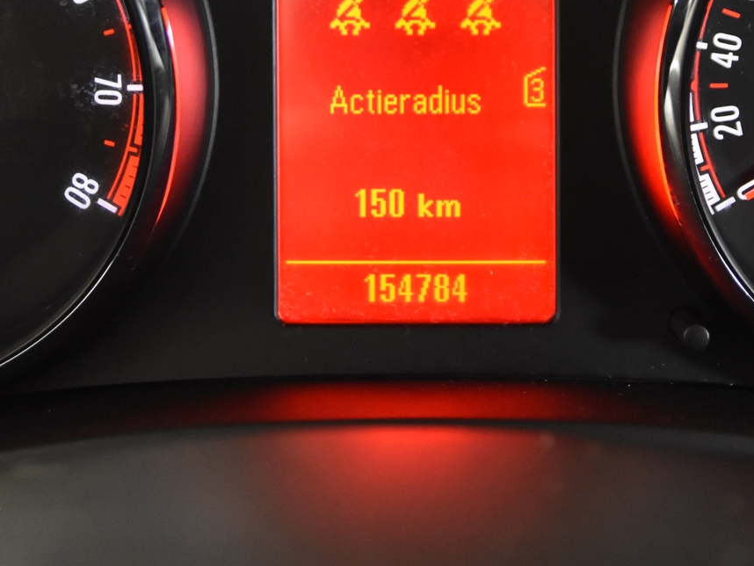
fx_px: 1547
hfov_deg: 27.4
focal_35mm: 71
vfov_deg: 20.1
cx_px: 393
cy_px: 4
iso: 2800
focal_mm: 22
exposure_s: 1/30
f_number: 3
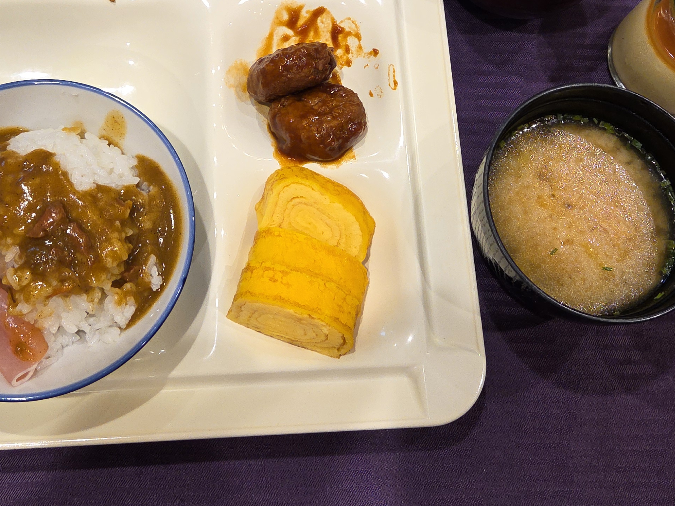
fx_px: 936
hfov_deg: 39.5
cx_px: 279
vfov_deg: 29.1
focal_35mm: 48
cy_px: 59
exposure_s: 1/120
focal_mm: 5.4
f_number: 1.8
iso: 125
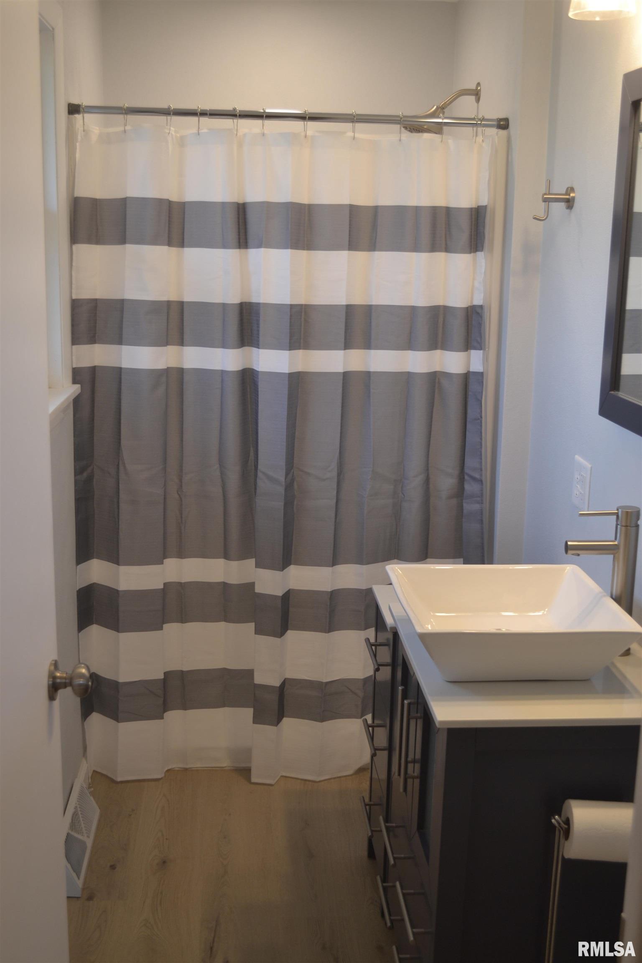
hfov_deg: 34.2
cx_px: 321
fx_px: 1043
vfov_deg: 49.6
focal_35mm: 39
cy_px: 482
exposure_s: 1/30
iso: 250
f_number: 4.2
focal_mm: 26
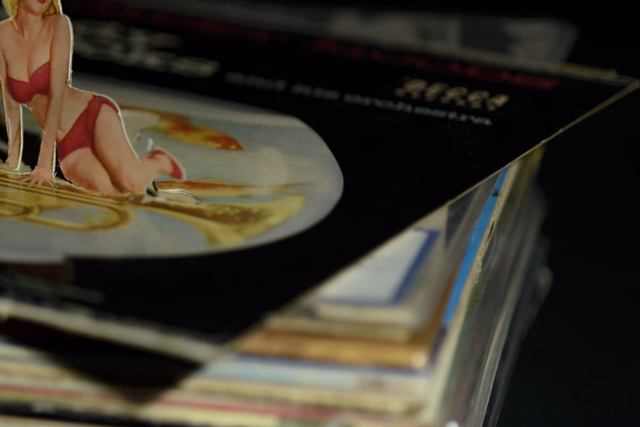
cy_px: 156
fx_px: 3717
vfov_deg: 6.6
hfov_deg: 9.8
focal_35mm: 209
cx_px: 24
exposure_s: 1/125
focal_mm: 105
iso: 200
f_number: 2.4
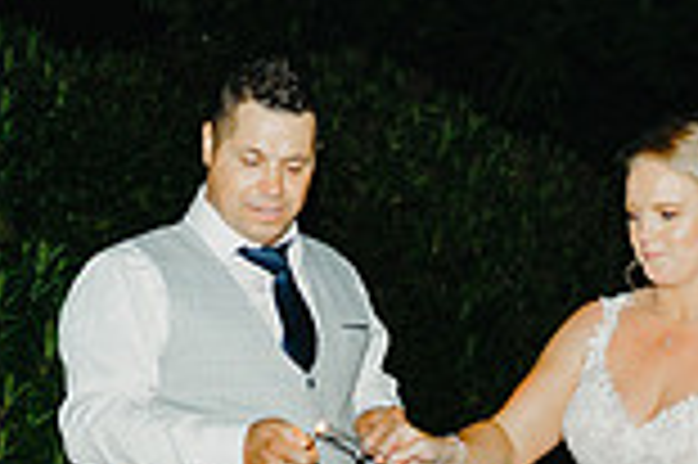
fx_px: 2034
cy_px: 507
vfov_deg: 12.8
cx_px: 464
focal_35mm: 105
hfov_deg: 19.4
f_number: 2.8
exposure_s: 1/250
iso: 250
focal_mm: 28
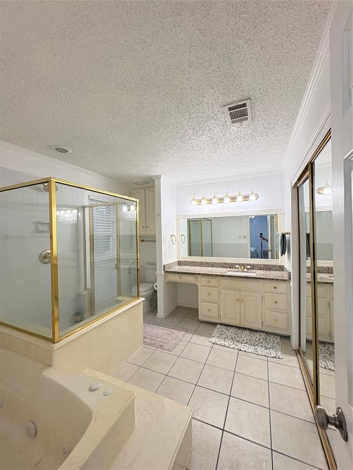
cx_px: 176
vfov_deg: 102.1
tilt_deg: +0.4
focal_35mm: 14
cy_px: 235
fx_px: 190
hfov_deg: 85.7
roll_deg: +0.5
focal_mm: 2.22
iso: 200
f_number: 2.2
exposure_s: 1/120
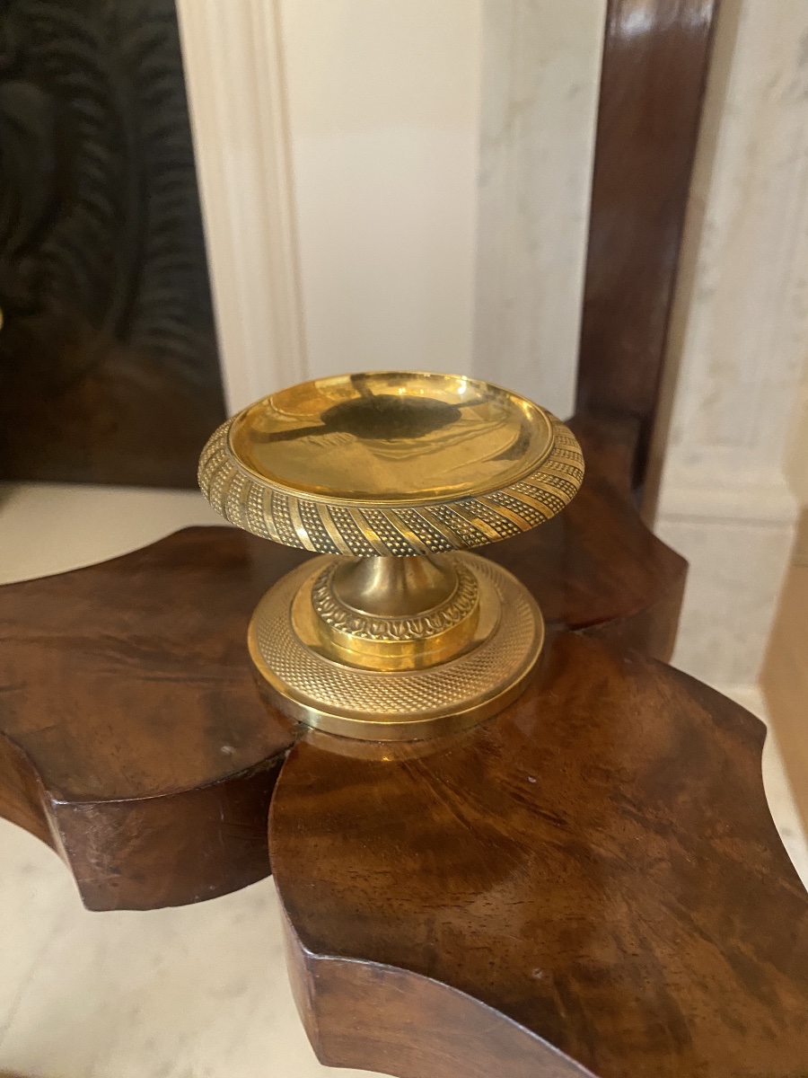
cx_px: 404
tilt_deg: -29.0
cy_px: 539
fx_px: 809
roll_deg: -0.3
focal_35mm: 26
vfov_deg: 67.3
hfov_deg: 53.1
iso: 500
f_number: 1.8
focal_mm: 4.25
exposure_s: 1/25
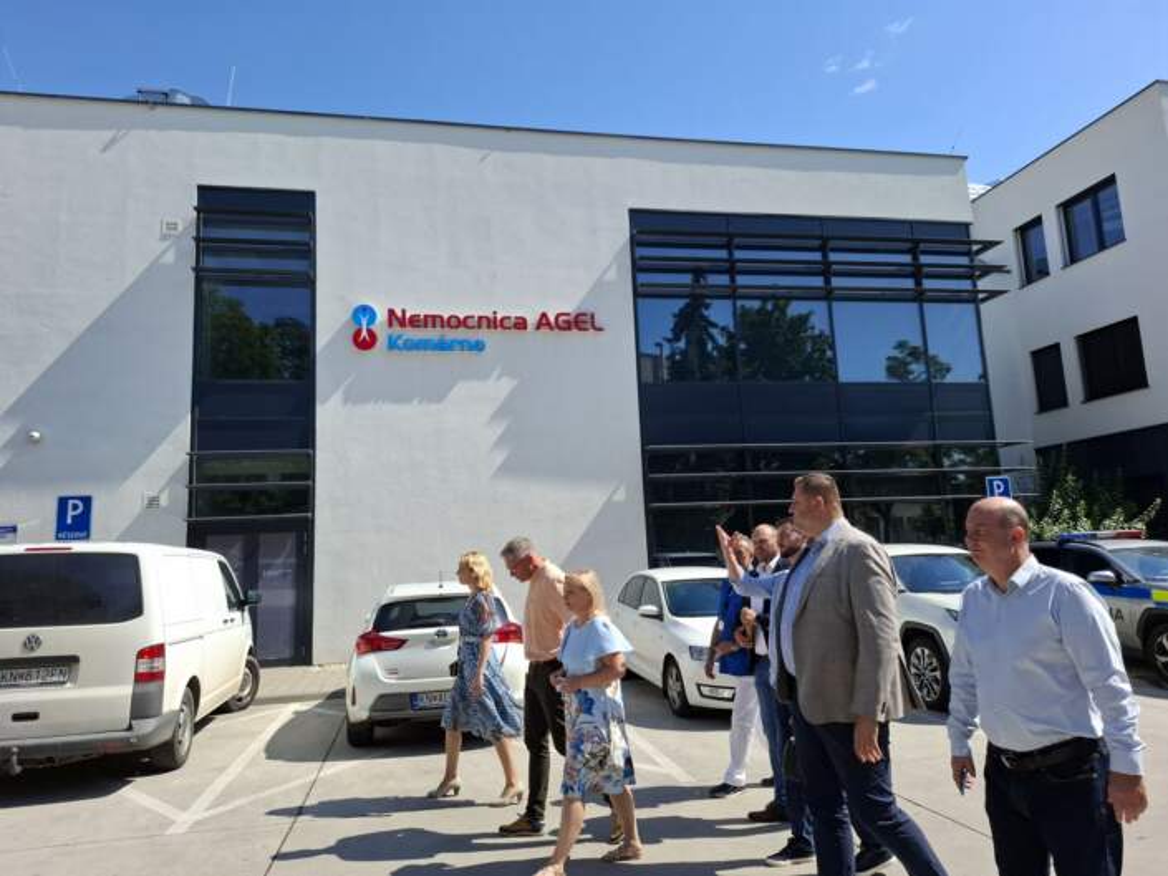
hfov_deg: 73.9
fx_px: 776
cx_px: 584
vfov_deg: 58.9
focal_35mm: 23
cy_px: 438
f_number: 1.8
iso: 50
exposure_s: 1/1567
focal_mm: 5.54
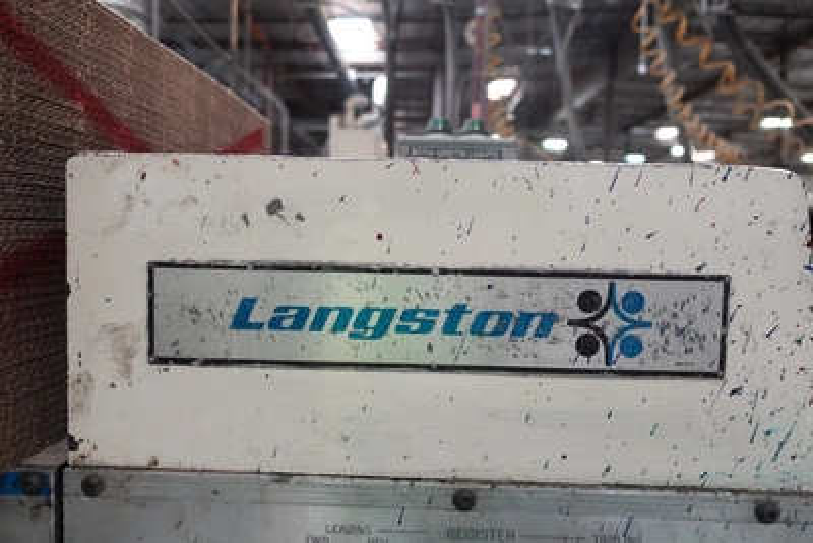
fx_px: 542
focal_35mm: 24
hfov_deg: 73.7
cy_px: 272
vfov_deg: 53.2
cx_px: 406
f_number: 1.8
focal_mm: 8.8
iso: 1250
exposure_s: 1/250
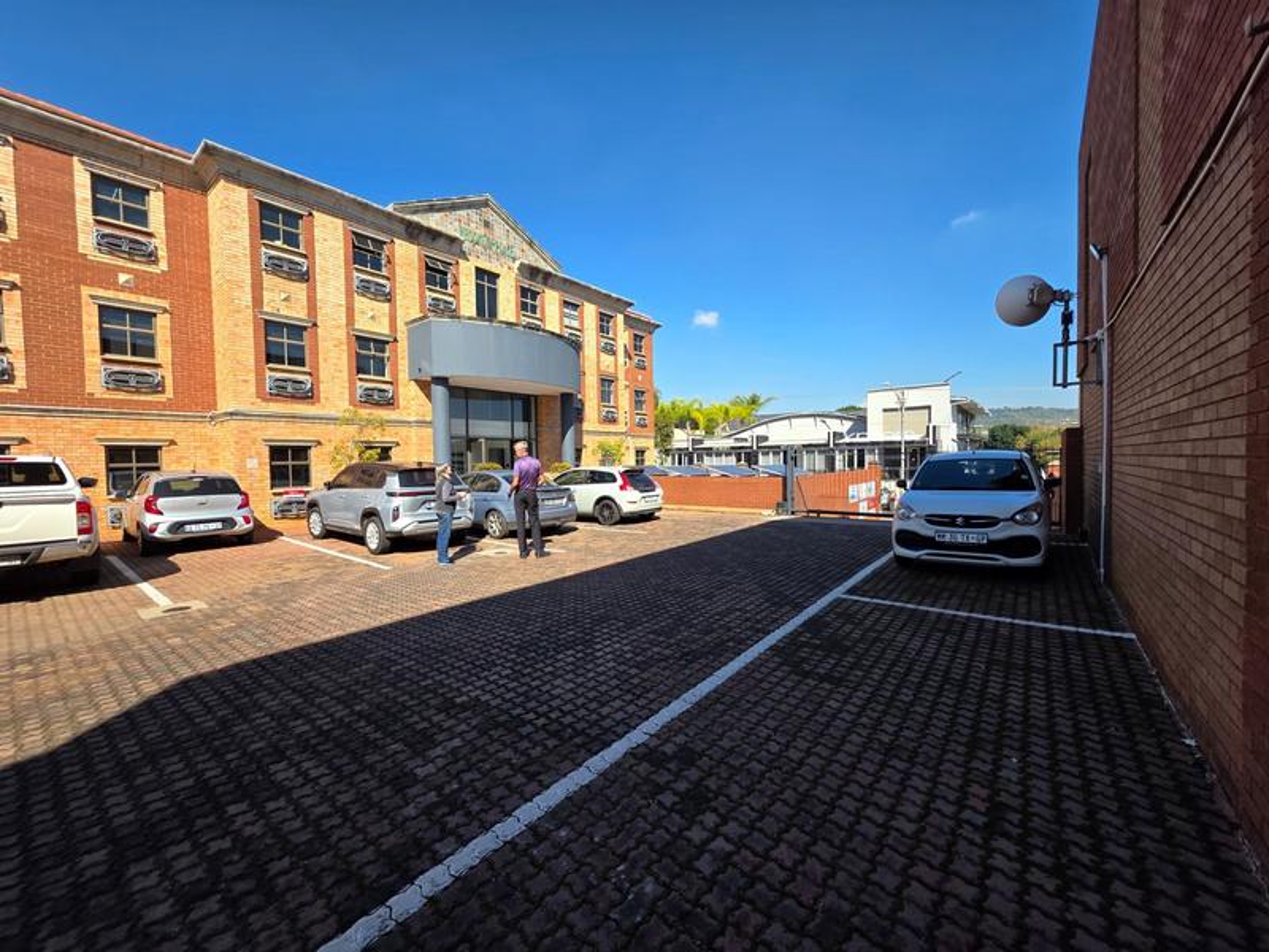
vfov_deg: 89.9
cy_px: 476
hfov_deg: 106.2
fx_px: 477
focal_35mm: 13
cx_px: 634
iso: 40
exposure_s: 1/1067
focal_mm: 2.2
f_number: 1.9
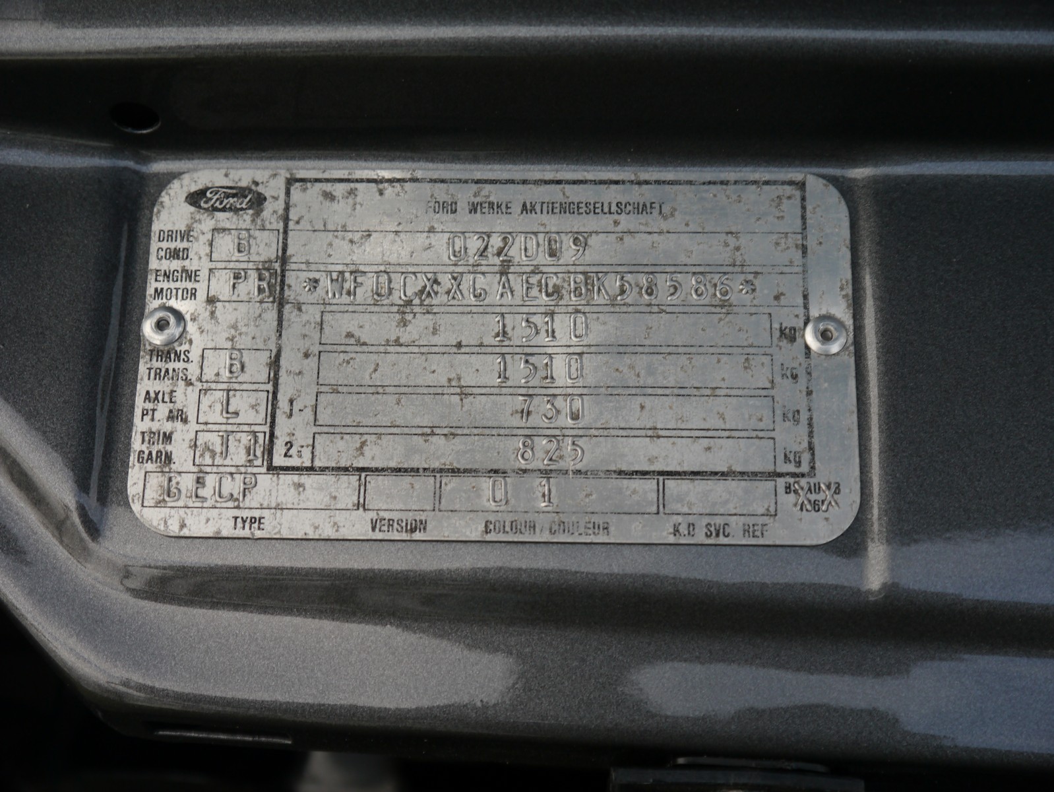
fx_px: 1584
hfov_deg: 36.8
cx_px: 527
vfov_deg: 28.1
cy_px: 396
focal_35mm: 52
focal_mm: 26
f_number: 4.7
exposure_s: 1/80
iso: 160
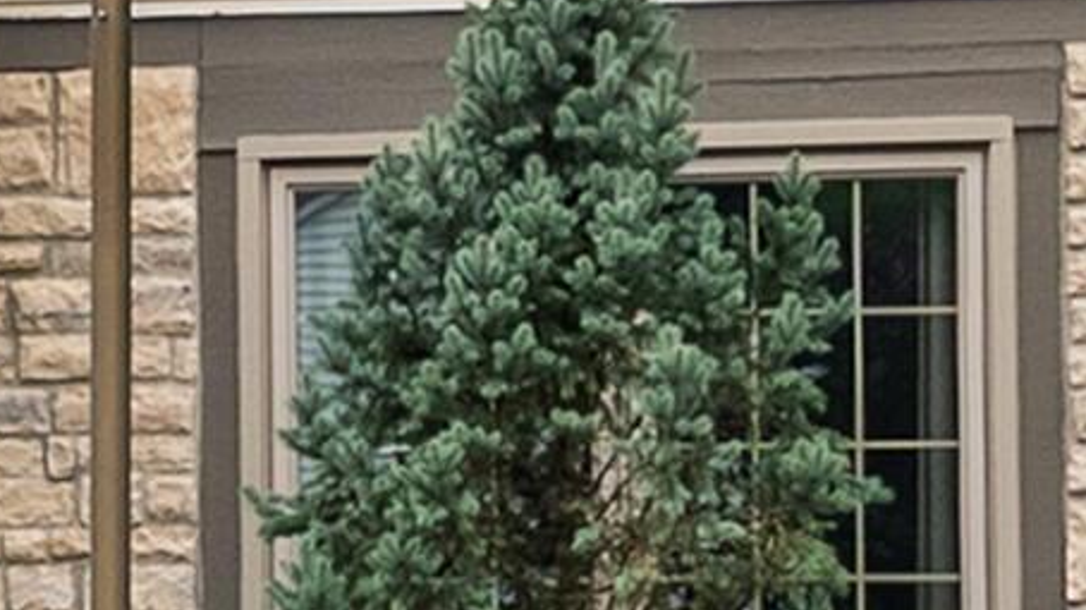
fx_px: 6074
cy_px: -45
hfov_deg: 9.8
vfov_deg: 5.7
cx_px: -742
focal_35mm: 211
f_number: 8
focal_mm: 22
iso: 320
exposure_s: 1/125
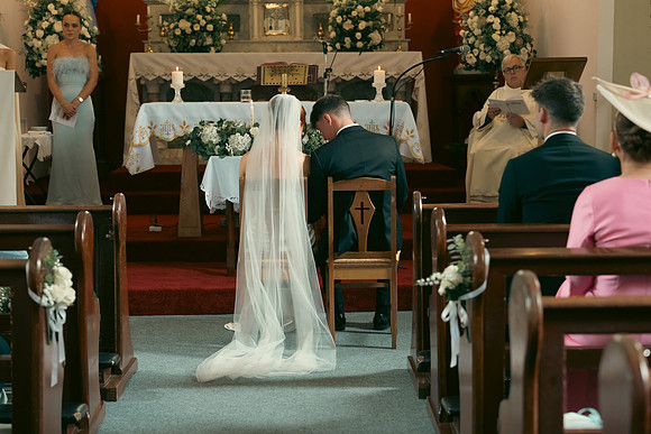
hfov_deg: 28.8
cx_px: 326
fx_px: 1266
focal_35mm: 70
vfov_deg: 19.5
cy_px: 217
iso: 2000
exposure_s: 1/200
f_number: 3.5
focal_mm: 70
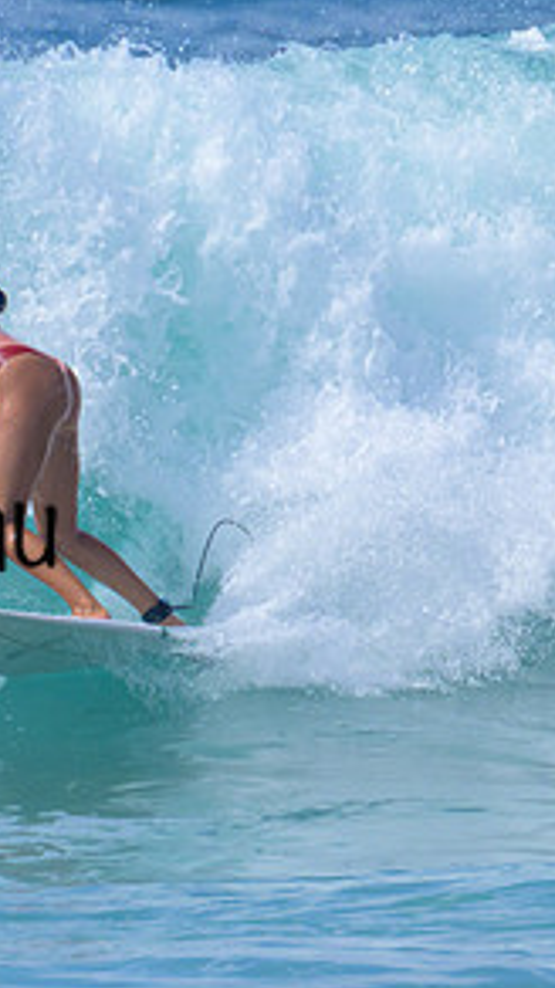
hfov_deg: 0.5
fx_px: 59562
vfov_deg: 1.0
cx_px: -104
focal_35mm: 2274
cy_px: 706
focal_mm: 800
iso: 560
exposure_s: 1/2000
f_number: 11
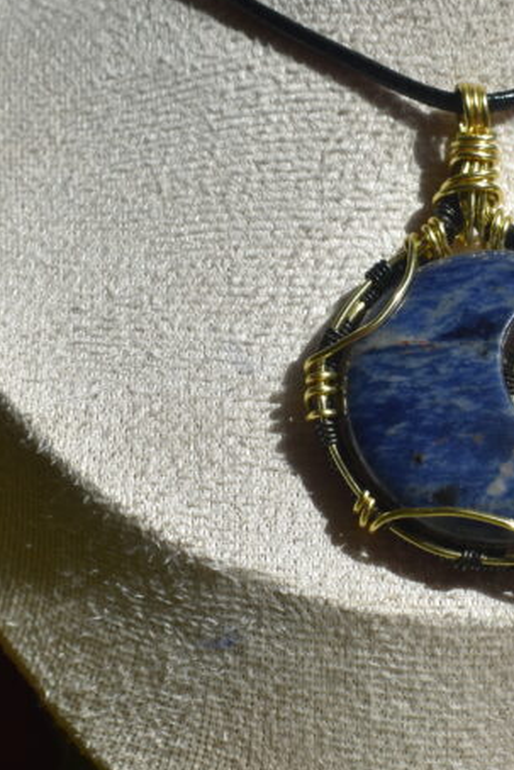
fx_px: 1883
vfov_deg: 23.0
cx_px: 469
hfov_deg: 15.4
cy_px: 504
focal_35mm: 88
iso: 100
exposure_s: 1/400
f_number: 8
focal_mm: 26
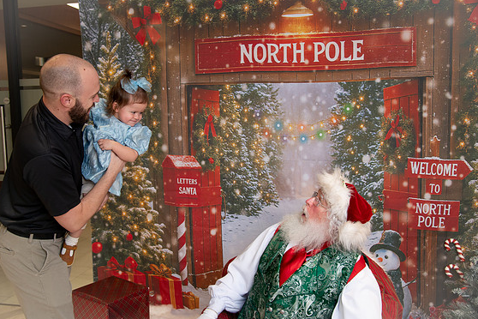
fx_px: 465
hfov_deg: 54.4
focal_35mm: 35
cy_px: 160
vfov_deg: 37.9
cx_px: 219
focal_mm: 31
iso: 1250
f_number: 4.5
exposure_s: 1/200
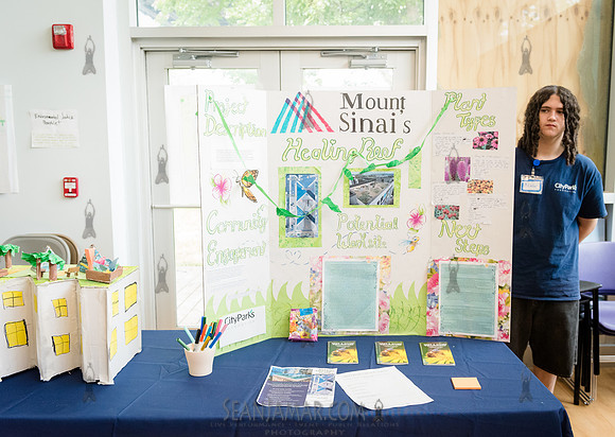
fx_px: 586
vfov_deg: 40.9
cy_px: 219
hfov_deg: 55.3
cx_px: 328
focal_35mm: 34
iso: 4000
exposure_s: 1/400
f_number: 4
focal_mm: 31
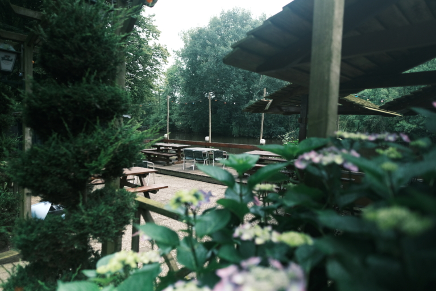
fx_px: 291
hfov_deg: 73.8
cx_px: 218
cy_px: 146
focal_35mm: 24
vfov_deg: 53.1
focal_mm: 16
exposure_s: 1/50
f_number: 1.6
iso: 800
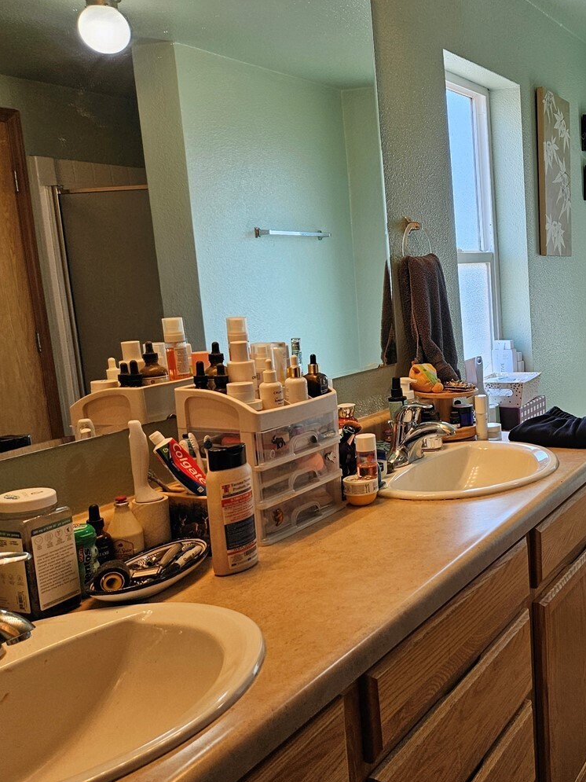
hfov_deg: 34.9
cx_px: 591
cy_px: 382
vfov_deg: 50.1
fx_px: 835
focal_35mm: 37
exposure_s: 1/120
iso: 40
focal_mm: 5.4
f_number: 1.8
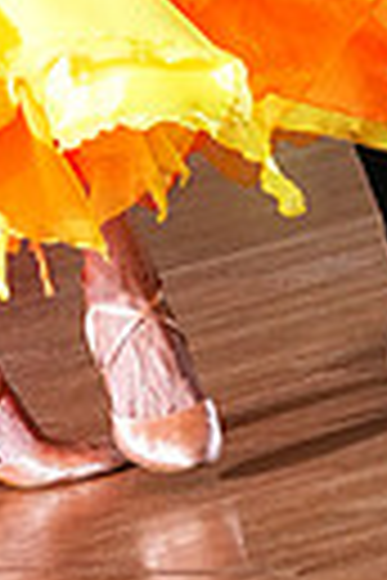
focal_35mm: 534
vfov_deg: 3.8
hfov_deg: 2.6
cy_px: -540
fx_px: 8610
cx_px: 29
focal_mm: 119
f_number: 4.5
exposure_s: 1/400
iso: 6400
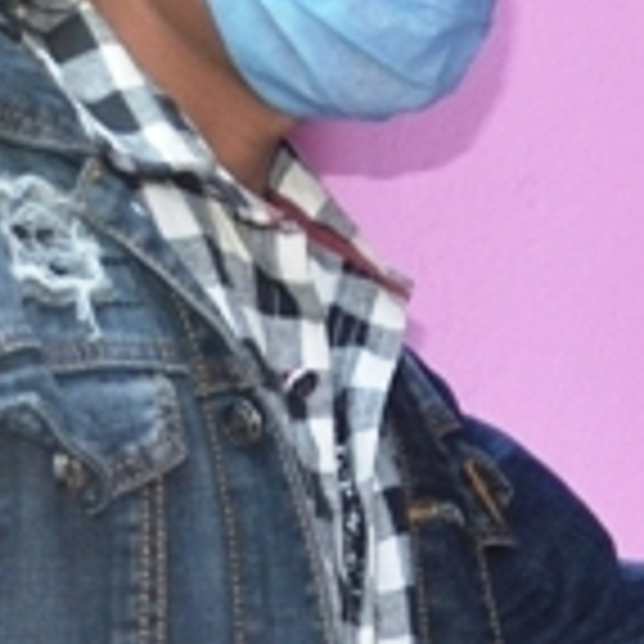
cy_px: 43
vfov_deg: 9.6
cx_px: 1500
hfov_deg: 8.8
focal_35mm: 182
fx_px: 3831
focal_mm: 20
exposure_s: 1/125
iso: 320
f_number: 4
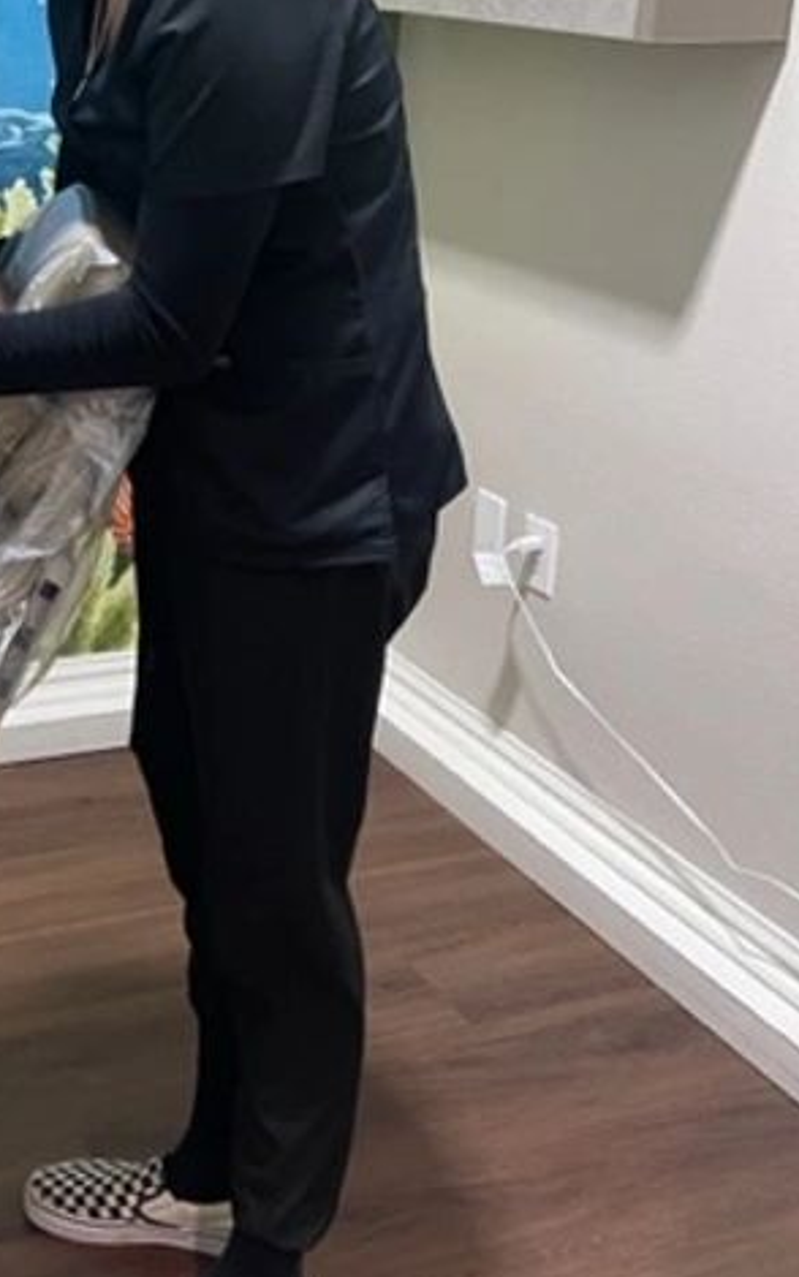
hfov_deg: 24.3
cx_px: -63
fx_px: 1741
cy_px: 281
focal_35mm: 50
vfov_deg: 39.0
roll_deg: -0.8
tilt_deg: -12.9
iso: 400
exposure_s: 1/40
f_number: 1.6
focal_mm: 5.1
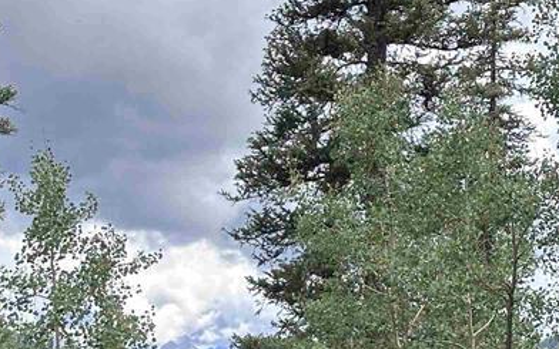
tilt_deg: +1.9
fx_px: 2026
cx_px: 238
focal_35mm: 133
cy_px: 377
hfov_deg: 15.7
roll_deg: -0.3
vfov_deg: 9.8
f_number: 1.78
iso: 64
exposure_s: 1/1171
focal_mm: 6.86
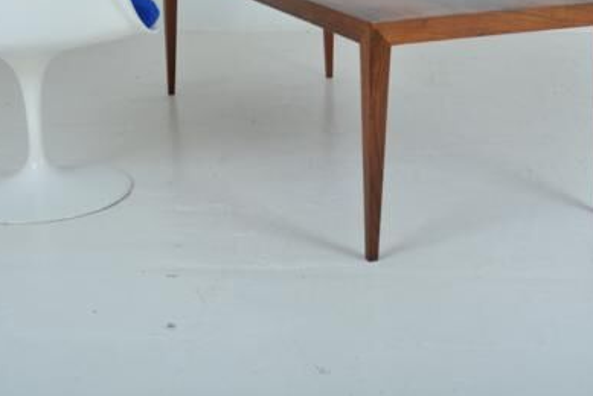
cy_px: 96
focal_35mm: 58
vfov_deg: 23.3
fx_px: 952
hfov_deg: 34.6
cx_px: 325
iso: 320
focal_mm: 25
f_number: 8
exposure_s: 1/160
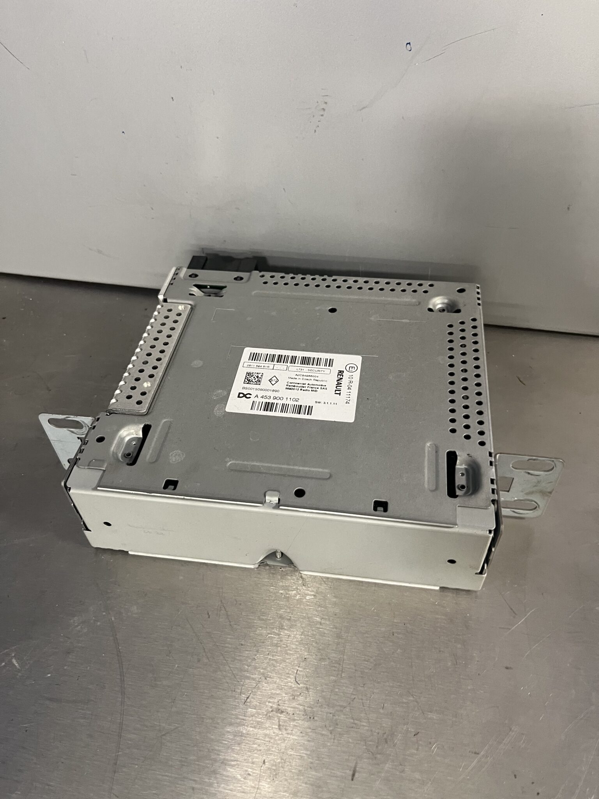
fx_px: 600
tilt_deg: -46.0
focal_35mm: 26
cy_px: 400
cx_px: 300
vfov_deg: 67.3
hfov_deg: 53.1
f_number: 1.6
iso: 200
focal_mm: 5.1
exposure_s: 1/50
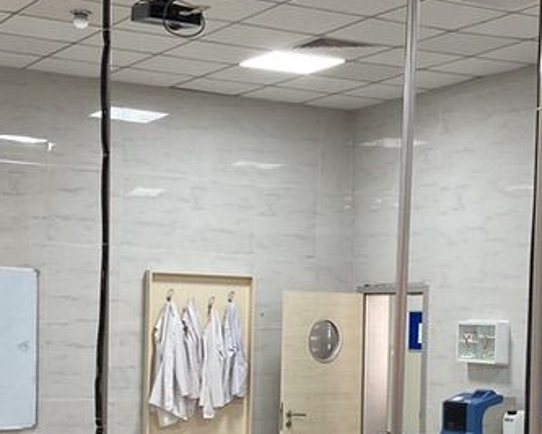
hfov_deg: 23.3
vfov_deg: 18.5
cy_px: 356
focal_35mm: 82
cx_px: 296
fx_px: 1317
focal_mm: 3.99
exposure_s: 1/60
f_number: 1.8
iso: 100
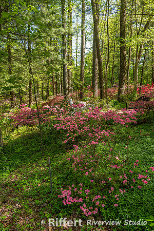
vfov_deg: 60.3
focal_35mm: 31
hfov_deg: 42.3
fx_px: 199
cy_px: 116
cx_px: 77
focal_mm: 31
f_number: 8
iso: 560
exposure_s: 1/160
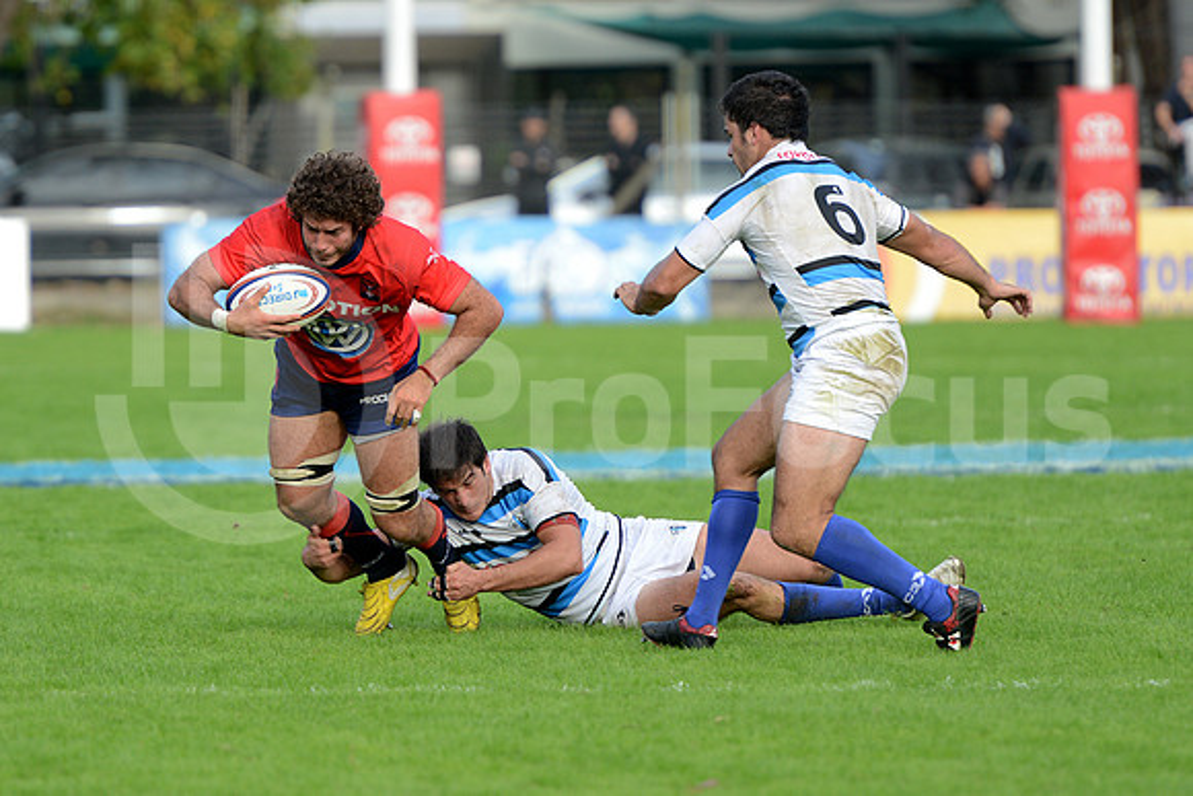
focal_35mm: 270
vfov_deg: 5.1
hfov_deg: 7.6
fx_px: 8949
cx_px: 596
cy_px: 398
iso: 500
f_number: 4
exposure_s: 1/500
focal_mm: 270
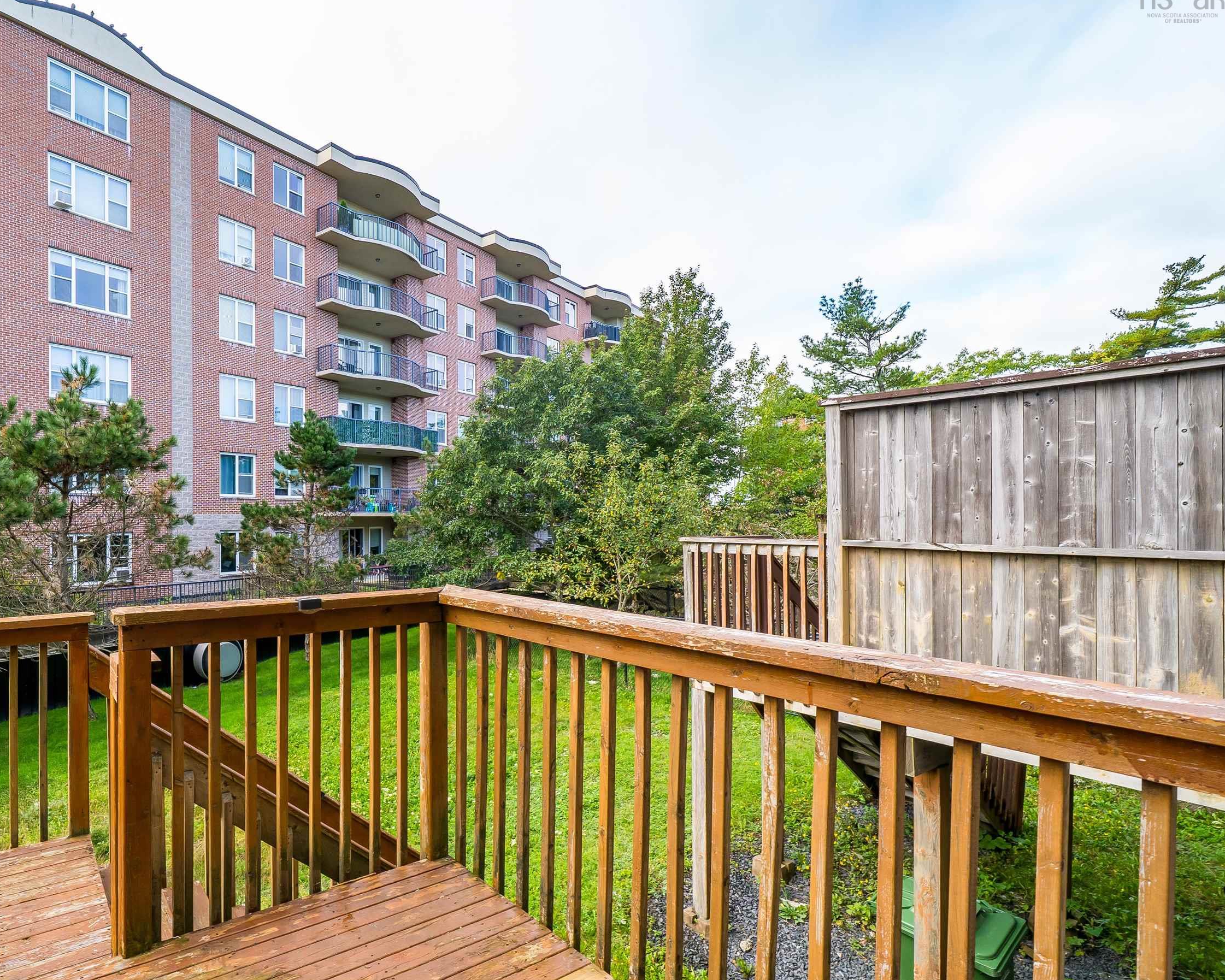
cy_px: 529
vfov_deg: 73.7
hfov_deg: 83.0
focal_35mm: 18
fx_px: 653
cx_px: 394
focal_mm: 14
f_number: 10
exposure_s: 1/80
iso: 400
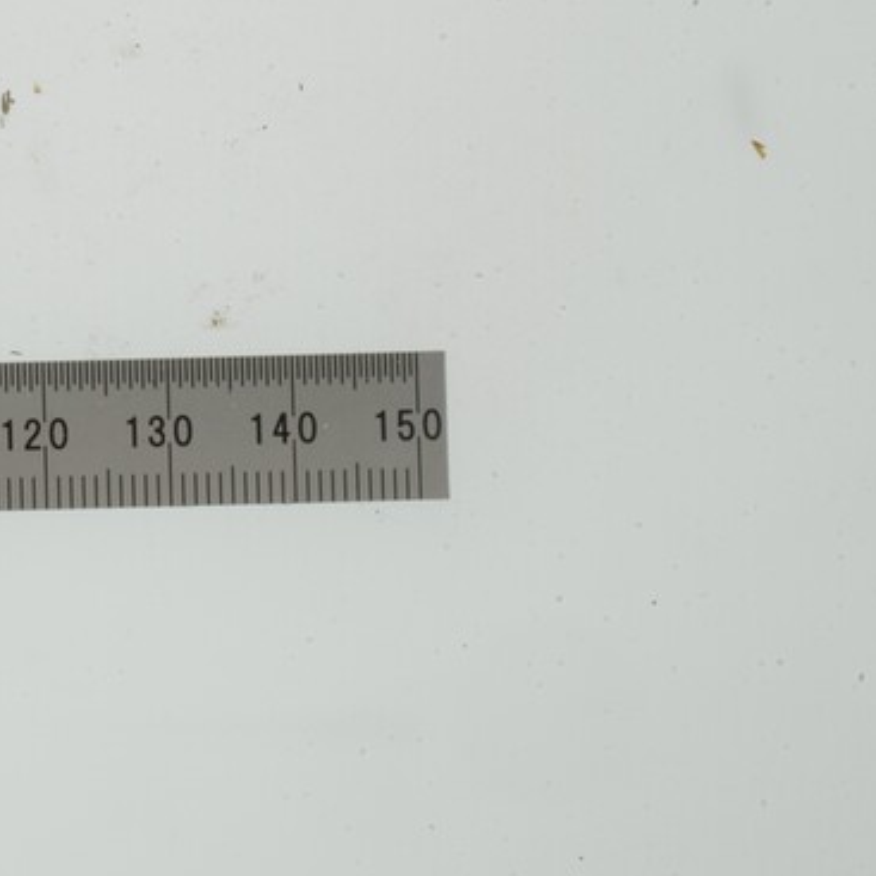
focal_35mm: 167
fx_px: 4781
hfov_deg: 10.1
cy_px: -39
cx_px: -485
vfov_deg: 10.4
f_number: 32
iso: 100
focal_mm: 60
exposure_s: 1/13
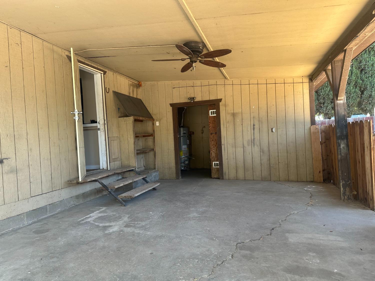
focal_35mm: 24
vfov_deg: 56.8
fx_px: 260
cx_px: 188
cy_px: 140
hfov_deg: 71.6
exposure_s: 1/121
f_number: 1.78
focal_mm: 6.86
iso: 80
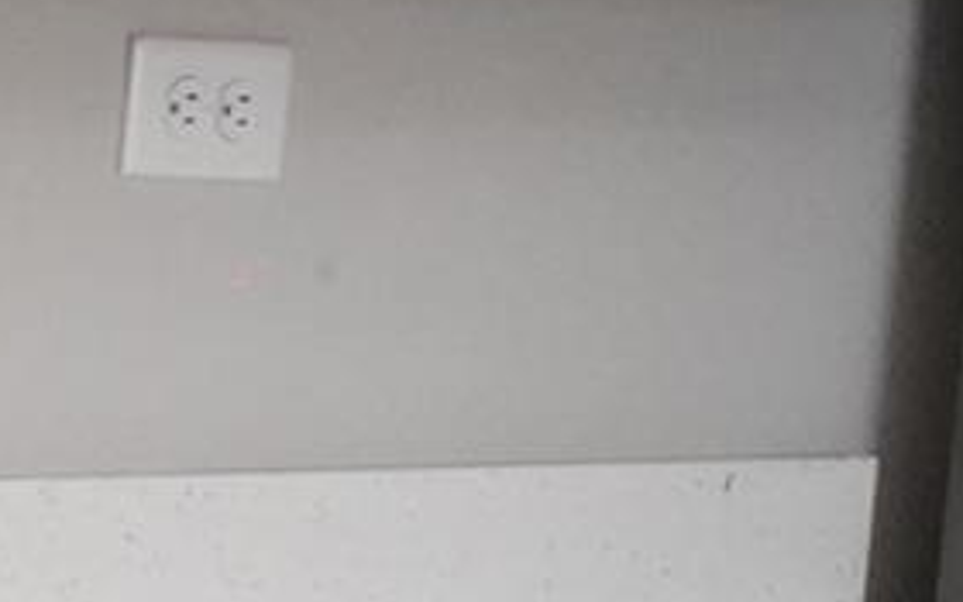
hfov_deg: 9.3
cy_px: 1696
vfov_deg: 6.0
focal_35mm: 204
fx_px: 5354
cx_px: -1310
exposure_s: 1/60
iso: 12800
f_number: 18
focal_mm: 35
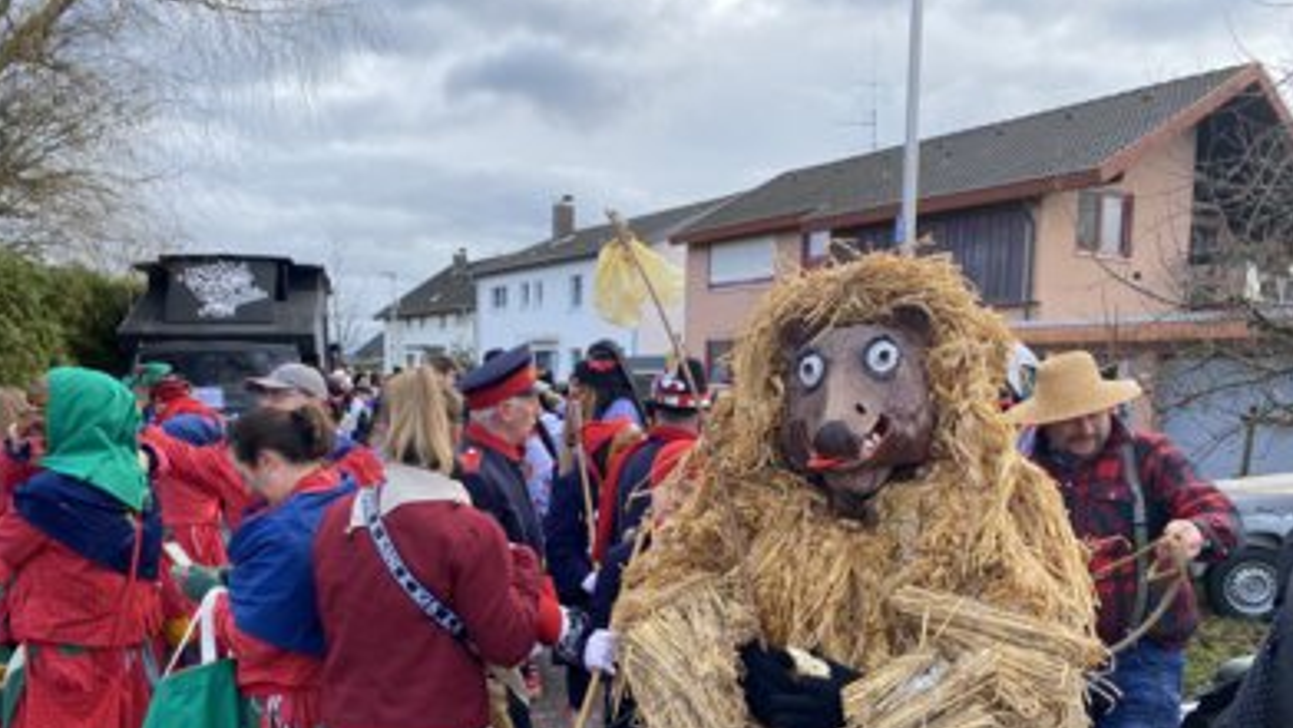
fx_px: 994
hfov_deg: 66.1
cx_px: 638
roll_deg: -2.0
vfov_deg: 39.8
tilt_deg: -4.7
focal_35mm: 29
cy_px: 473
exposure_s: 1/560
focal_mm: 4.25
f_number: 1.8
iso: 32
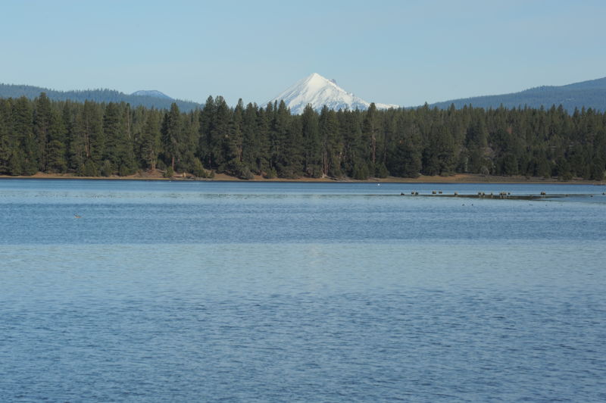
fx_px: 2607
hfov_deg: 13.3
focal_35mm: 155
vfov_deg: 8.8
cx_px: 303
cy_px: 202
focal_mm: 155
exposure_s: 1/320
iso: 200
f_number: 13
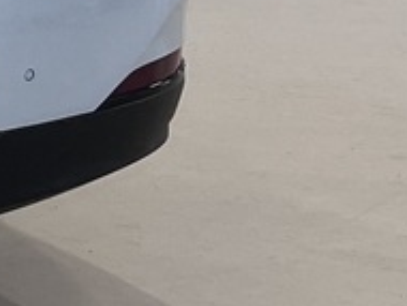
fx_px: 2319
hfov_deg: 7.6
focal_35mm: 197
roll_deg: -0.4
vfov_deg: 7.5
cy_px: -43
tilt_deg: -9.8
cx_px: -1122
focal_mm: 5.7
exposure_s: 1/100
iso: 40
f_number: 1.5
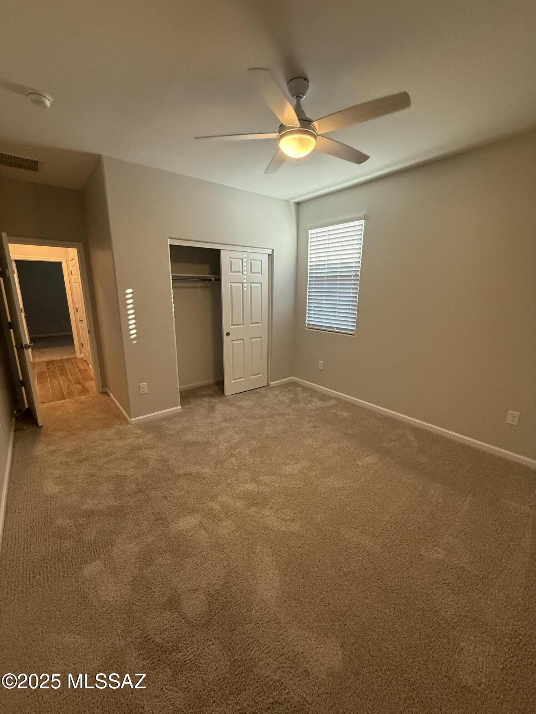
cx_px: 268
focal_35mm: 14
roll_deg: -0.6
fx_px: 289
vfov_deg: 102.1
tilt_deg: -13.3
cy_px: 357
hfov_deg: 85.7
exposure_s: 1/120
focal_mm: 2.22
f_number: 2.2
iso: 400
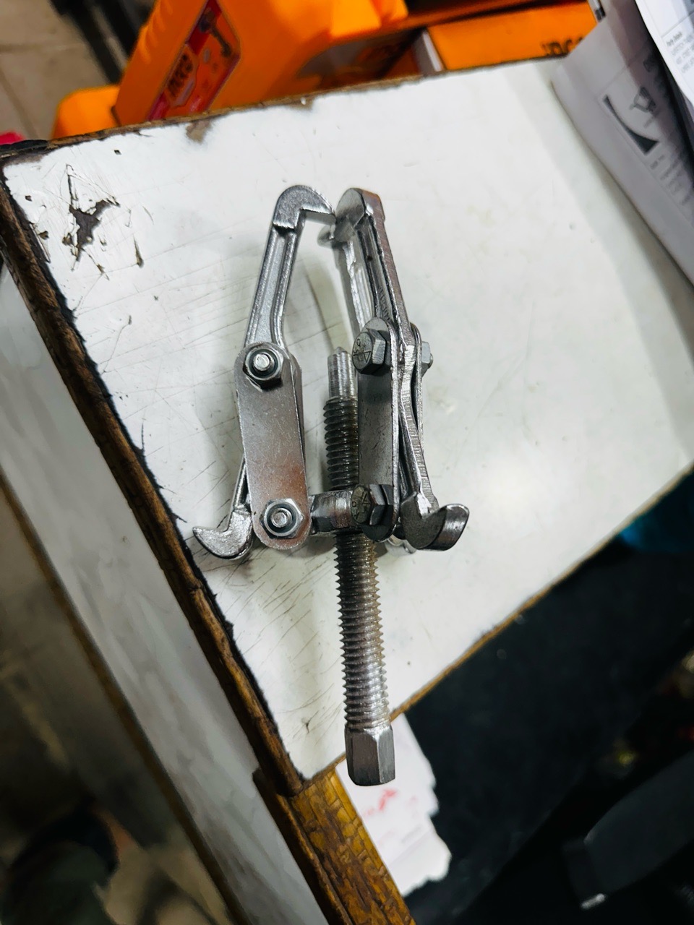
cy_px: 462
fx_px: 642
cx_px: 347
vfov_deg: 71.6
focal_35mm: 24
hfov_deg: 56.8
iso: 200
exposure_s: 1/121
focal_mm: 6.86
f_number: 1.78
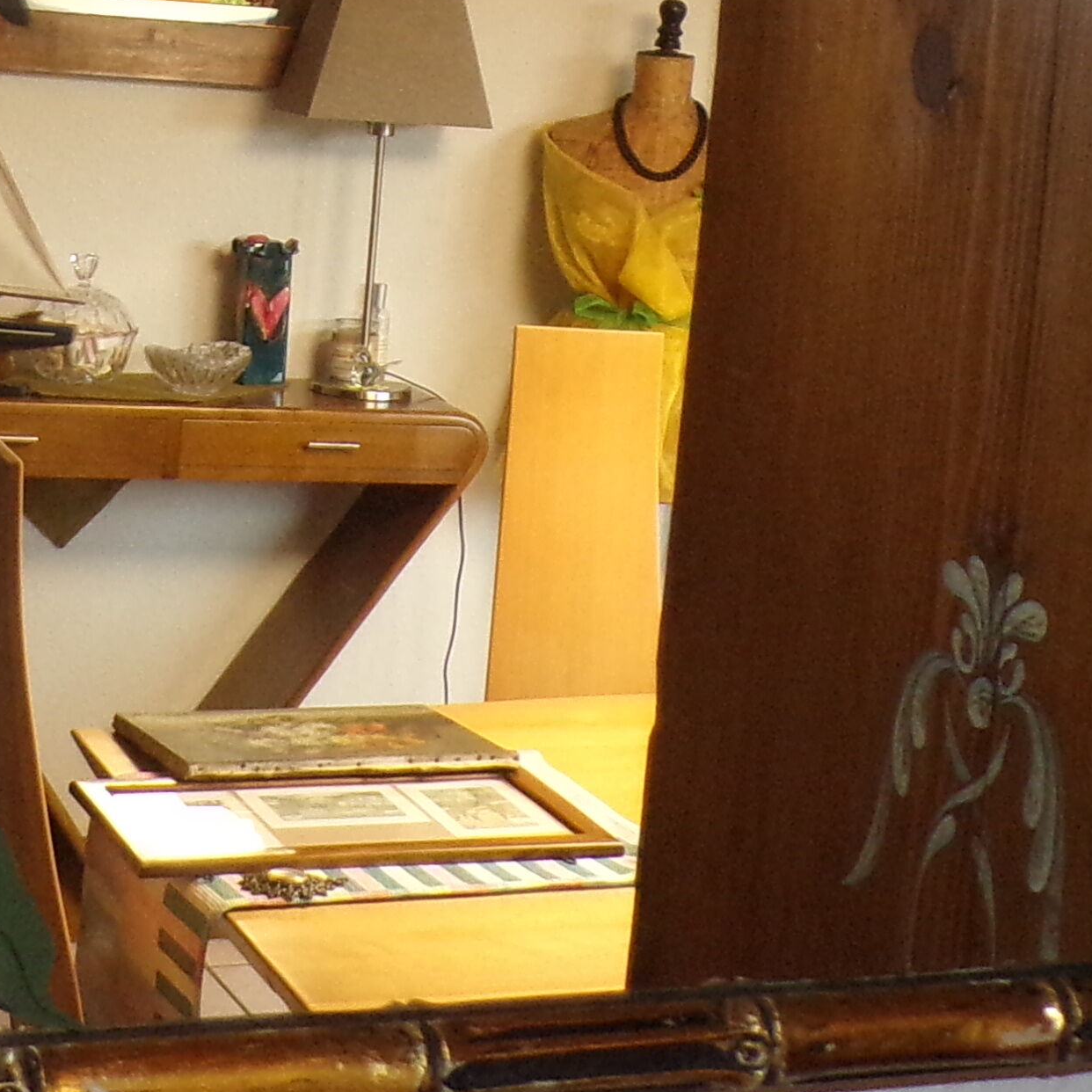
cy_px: 28
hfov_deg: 19.7
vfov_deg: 19.2
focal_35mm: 88
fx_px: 3141
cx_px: 553
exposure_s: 1/34
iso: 200
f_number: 3
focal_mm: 4.3
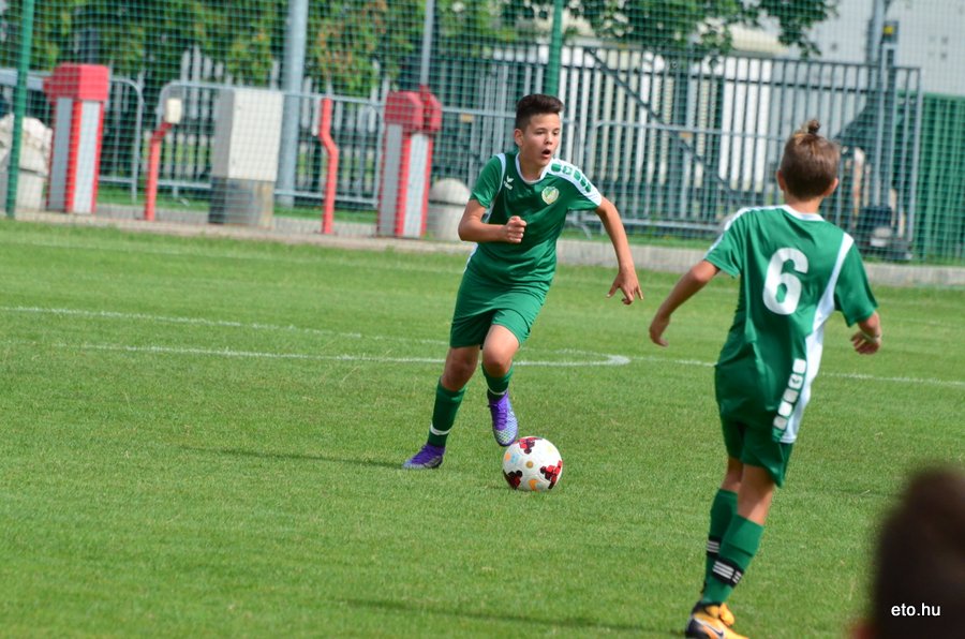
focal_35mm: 450
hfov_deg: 4.6
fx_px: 12037
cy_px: 320
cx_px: 482
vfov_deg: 3.0
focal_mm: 300
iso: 2500
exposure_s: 1/5000
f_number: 9
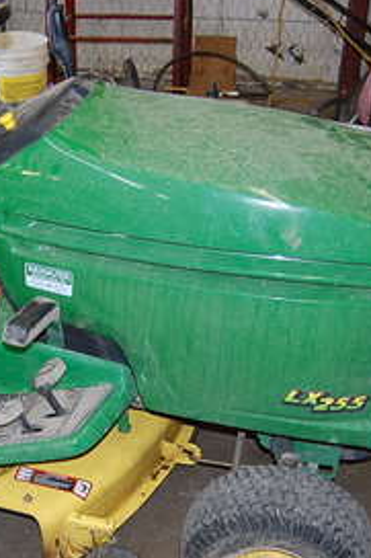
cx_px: 39
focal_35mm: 54
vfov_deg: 36.9
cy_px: 306
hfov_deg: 24.3
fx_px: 836
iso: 400
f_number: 3.5
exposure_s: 1/60
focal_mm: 18
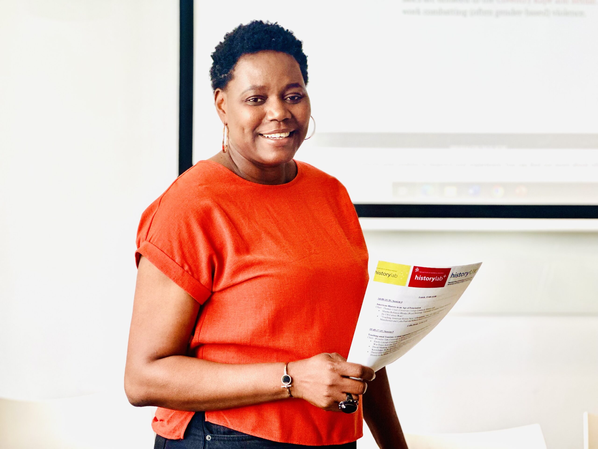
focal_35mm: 77
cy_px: 224
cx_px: 299
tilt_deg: -2.7
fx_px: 1330
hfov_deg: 25.3
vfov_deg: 19.1
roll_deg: -0.3
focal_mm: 9
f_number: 2.8
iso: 160
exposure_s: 1/121
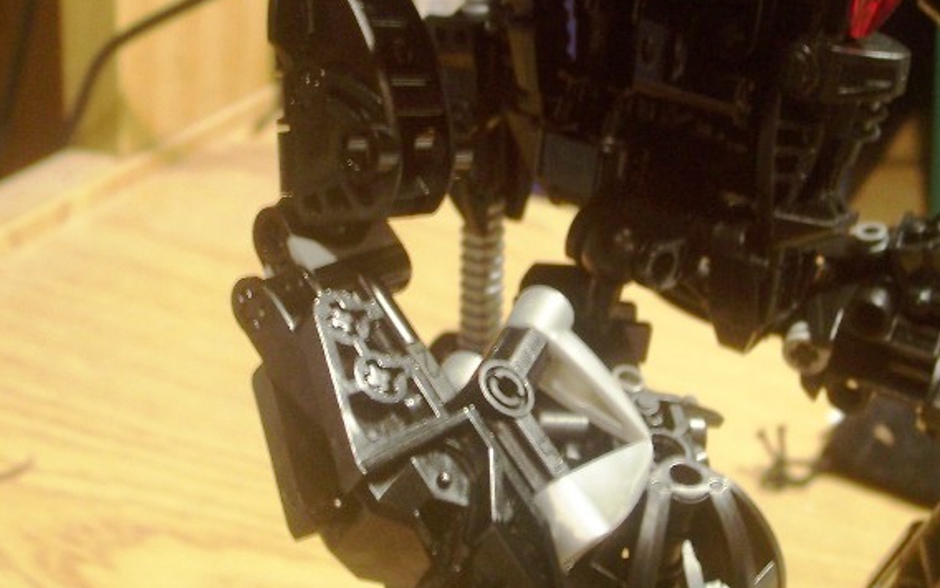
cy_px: 171
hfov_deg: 27.1
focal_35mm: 76
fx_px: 1947
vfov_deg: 17.1
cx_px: 470
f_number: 3.4
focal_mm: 8.6
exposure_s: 1/8
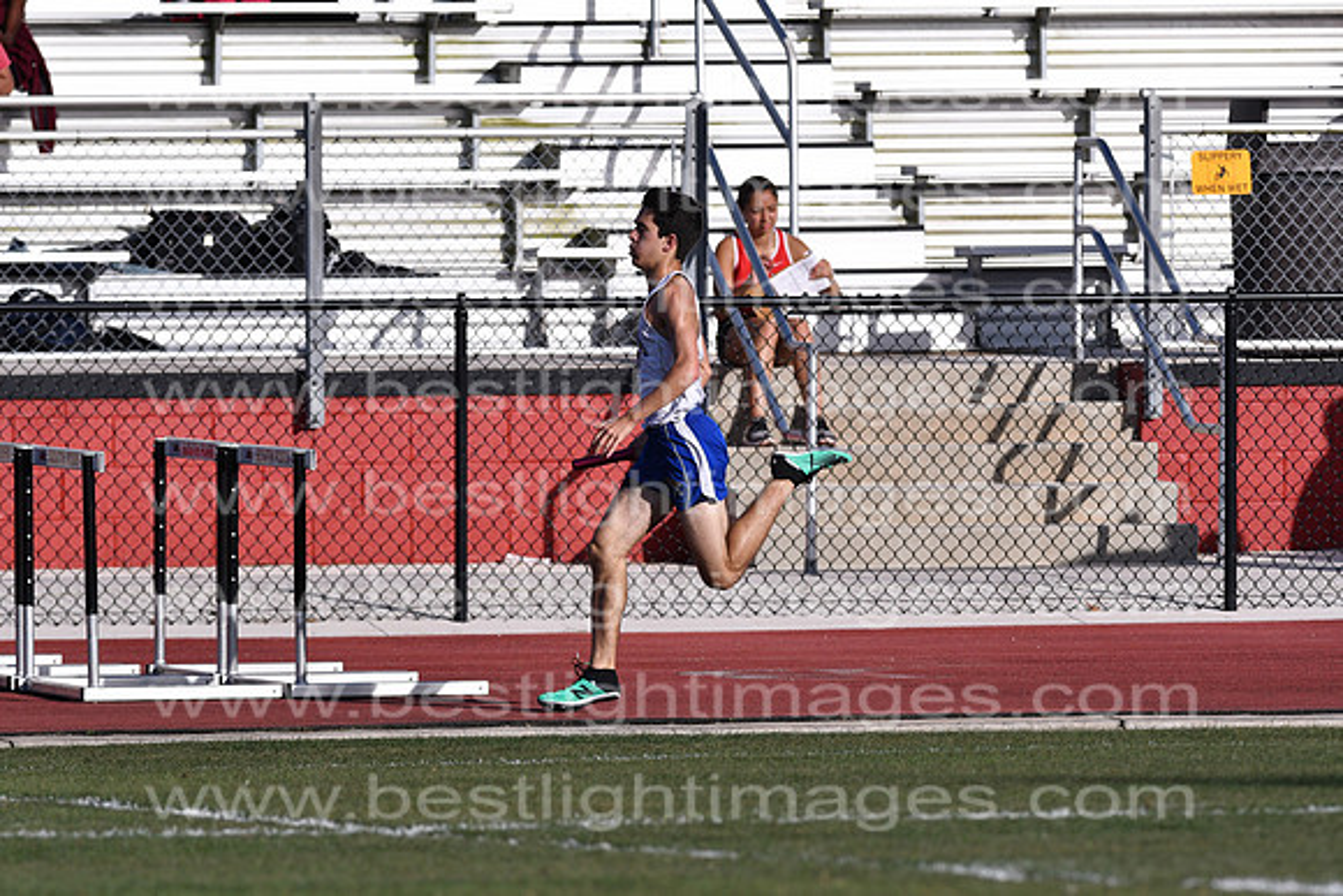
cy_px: 448
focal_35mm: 450
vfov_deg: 3.1
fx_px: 16791
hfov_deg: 4.6
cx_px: 672
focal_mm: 300
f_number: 5.6
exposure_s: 1/4000
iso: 320
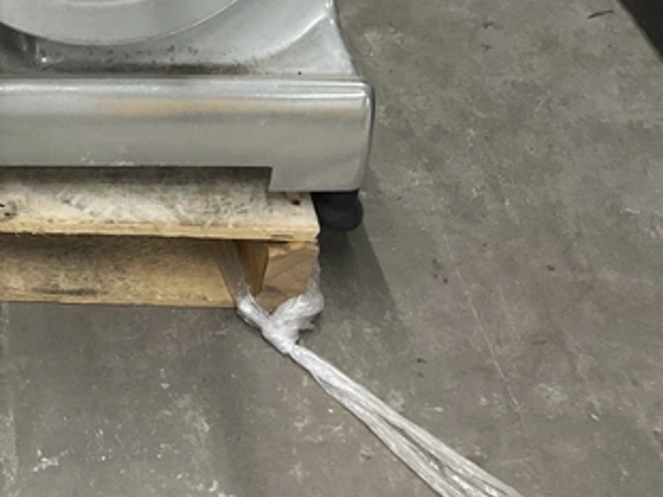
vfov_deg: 20.0
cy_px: -57
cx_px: -66
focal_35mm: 70
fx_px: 1340
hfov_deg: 25.7
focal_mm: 3
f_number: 1.8
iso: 160
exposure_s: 1/60
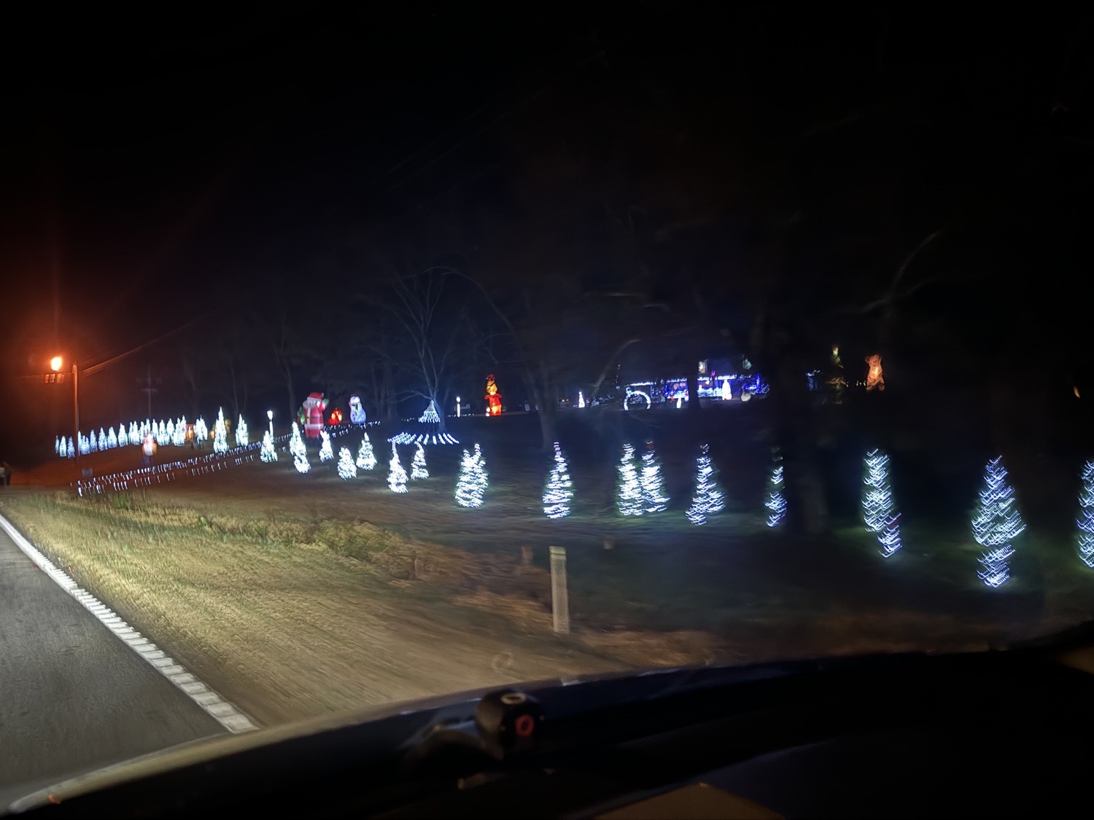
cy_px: 410
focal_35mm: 24
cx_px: 547
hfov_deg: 71.6
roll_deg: +0.4
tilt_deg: -0.4
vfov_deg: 56.8
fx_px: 758
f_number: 1.78
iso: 1250
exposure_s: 1/5
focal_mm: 6.76
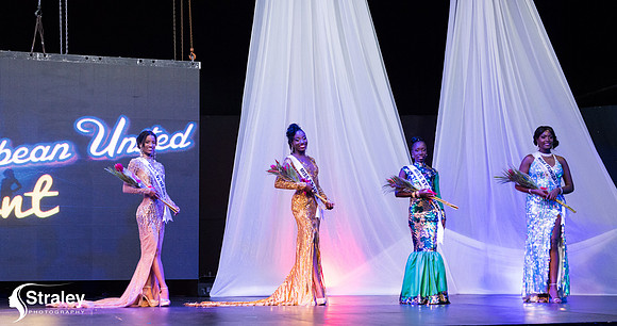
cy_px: 200
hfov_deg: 32.1
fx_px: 1071
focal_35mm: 66
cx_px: 260
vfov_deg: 17.3
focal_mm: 48
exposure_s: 1/160
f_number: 5
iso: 4000
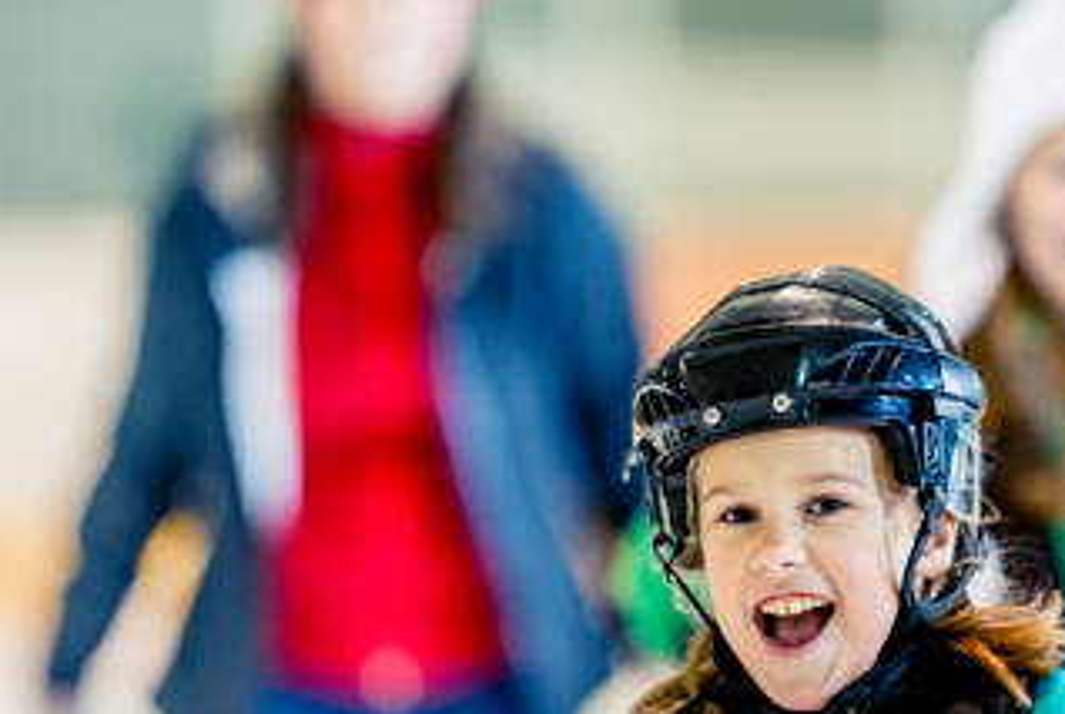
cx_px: 722
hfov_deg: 5.2
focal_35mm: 395
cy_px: 540
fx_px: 11701
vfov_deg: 3.5
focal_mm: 200
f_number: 2
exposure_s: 1/400
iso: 1000
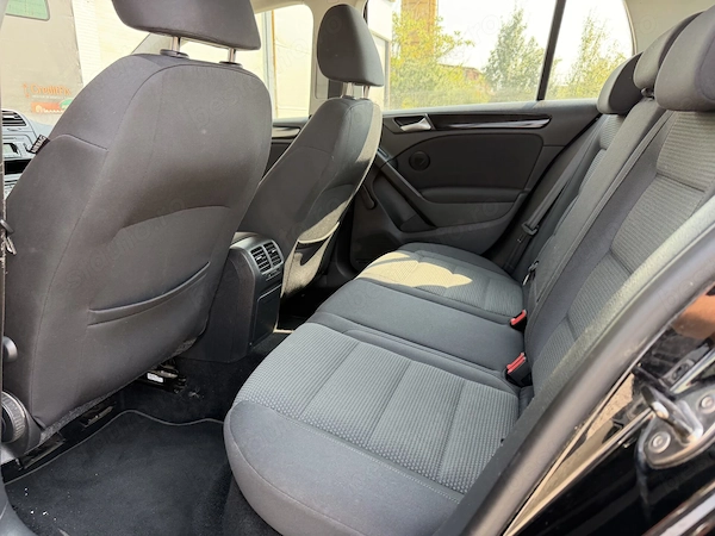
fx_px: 496
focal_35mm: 24
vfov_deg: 56.8
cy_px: 268
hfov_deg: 71.6
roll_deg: +0.3
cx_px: 358
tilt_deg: -13.4
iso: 125
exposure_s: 1/204
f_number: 1.78
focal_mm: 6.76
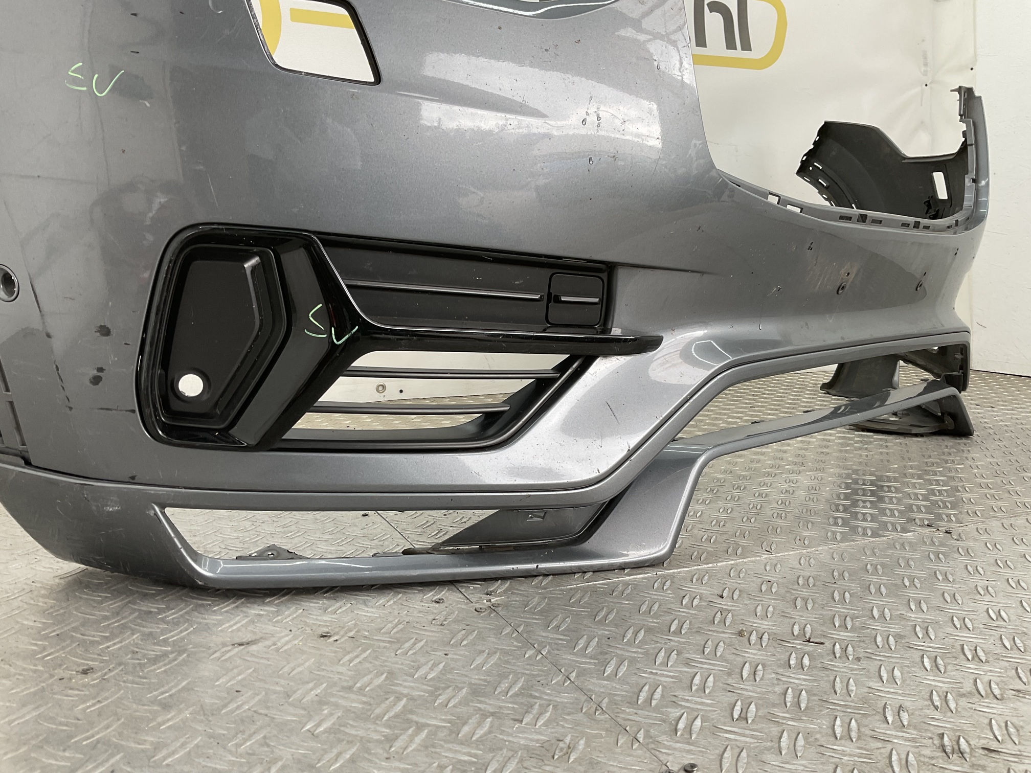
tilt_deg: -8.4
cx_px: 516
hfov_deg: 61.7
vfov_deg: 48.2
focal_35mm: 29
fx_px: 864
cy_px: 386
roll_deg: -1.0
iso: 20
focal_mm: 3
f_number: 1.8
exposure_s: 1/100
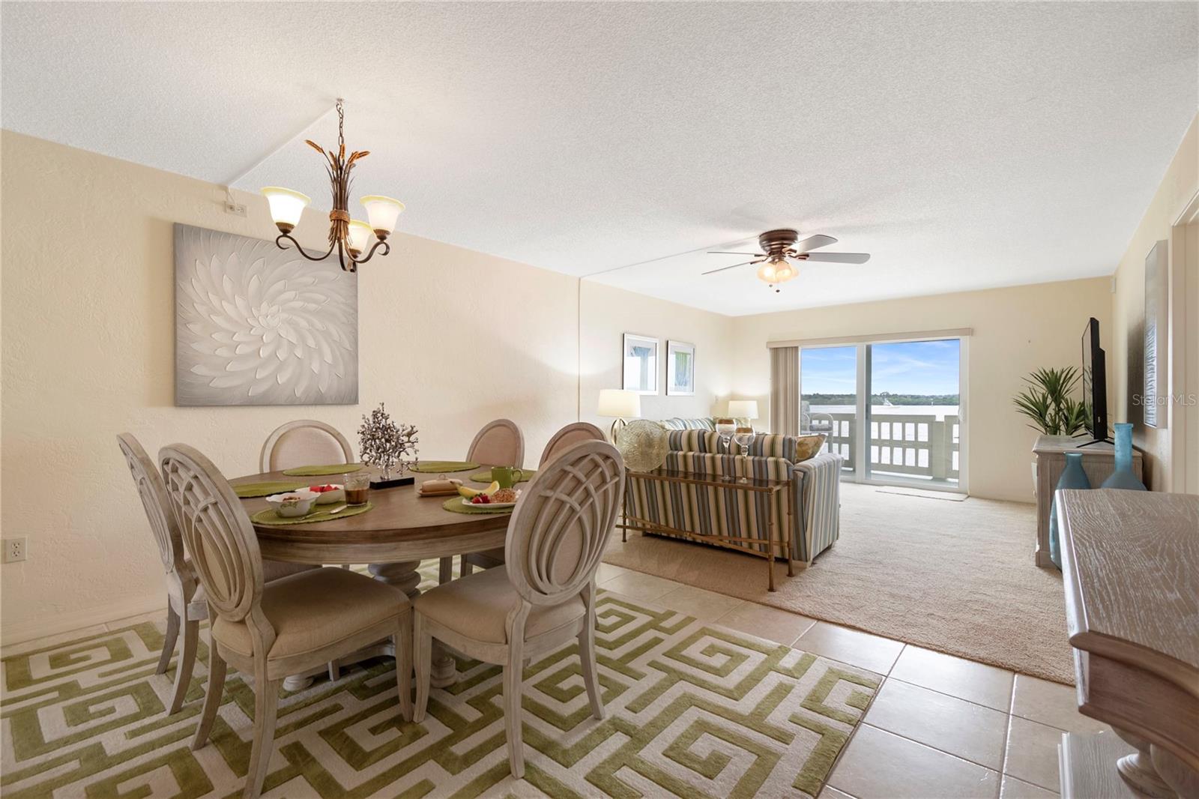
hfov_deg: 100.4
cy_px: 400
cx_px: 600
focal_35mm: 15
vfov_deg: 77.3
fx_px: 499
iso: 320
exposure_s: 1/5
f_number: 7.1
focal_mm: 10
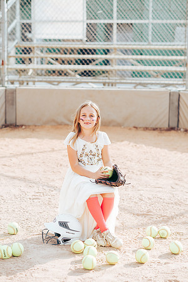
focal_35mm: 85
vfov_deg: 23.9
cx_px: 94
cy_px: 141
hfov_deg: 16.1
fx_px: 666
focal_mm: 85
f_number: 2.8
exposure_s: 1/1000
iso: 160
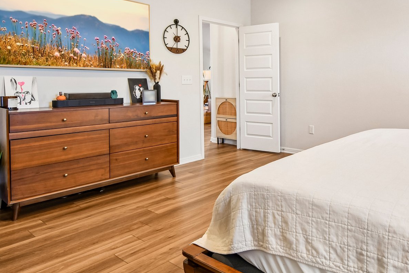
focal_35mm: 26
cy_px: 67
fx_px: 295
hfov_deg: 65.4
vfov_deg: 47.6
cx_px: 303
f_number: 8
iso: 400
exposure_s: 1/8
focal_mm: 10
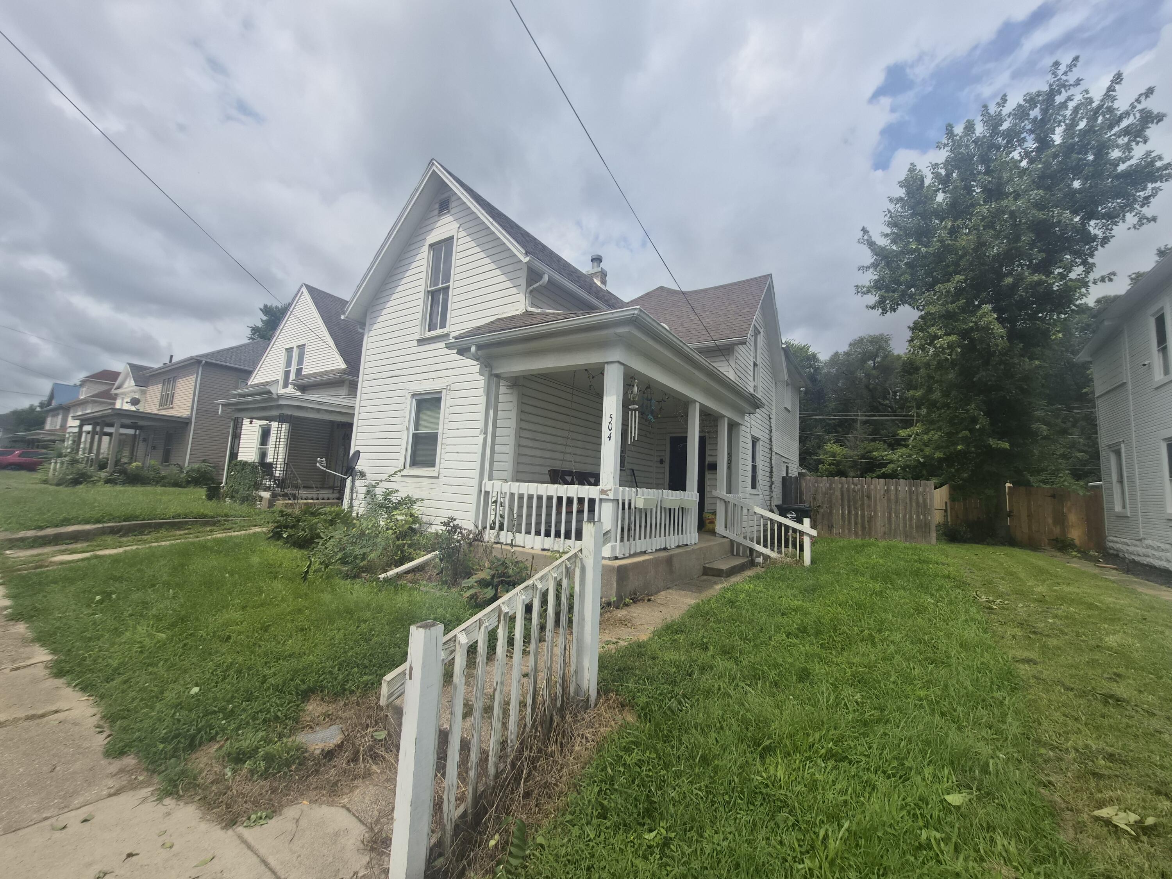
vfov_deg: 89.9
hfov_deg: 106.2
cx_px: 586
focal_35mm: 13
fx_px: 440
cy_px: 440
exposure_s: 1/1684
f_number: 2.2
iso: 25
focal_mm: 1.7
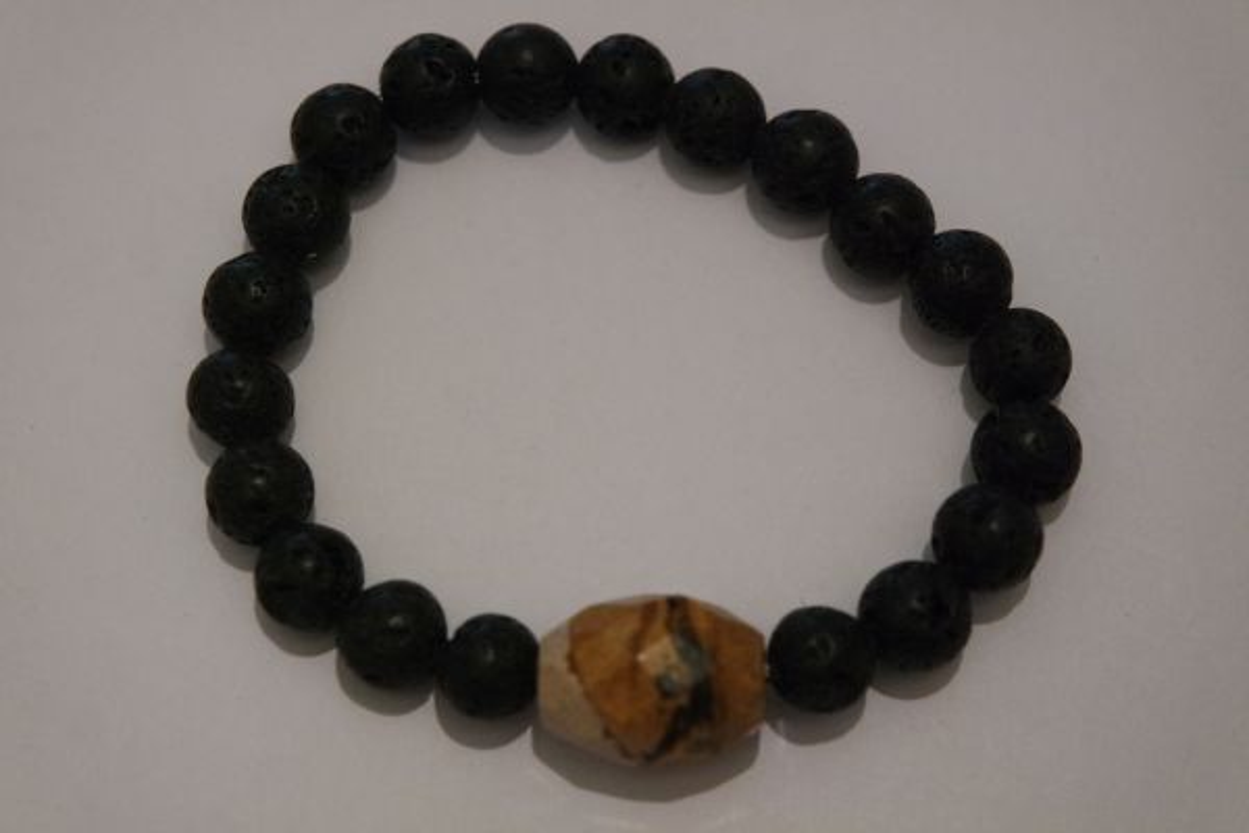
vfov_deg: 17.7
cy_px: 416
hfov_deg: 26.3
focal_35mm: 77
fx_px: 2671
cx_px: 624
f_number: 5.6
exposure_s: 1/50
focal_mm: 50
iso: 3200
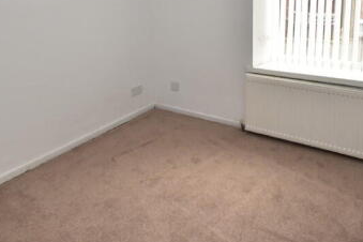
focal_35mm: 29
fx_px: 292
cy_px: 38
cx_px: 223
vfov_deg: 42.3
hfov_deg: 62.9
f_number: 9
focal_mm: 10
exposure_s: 1/100
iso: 800
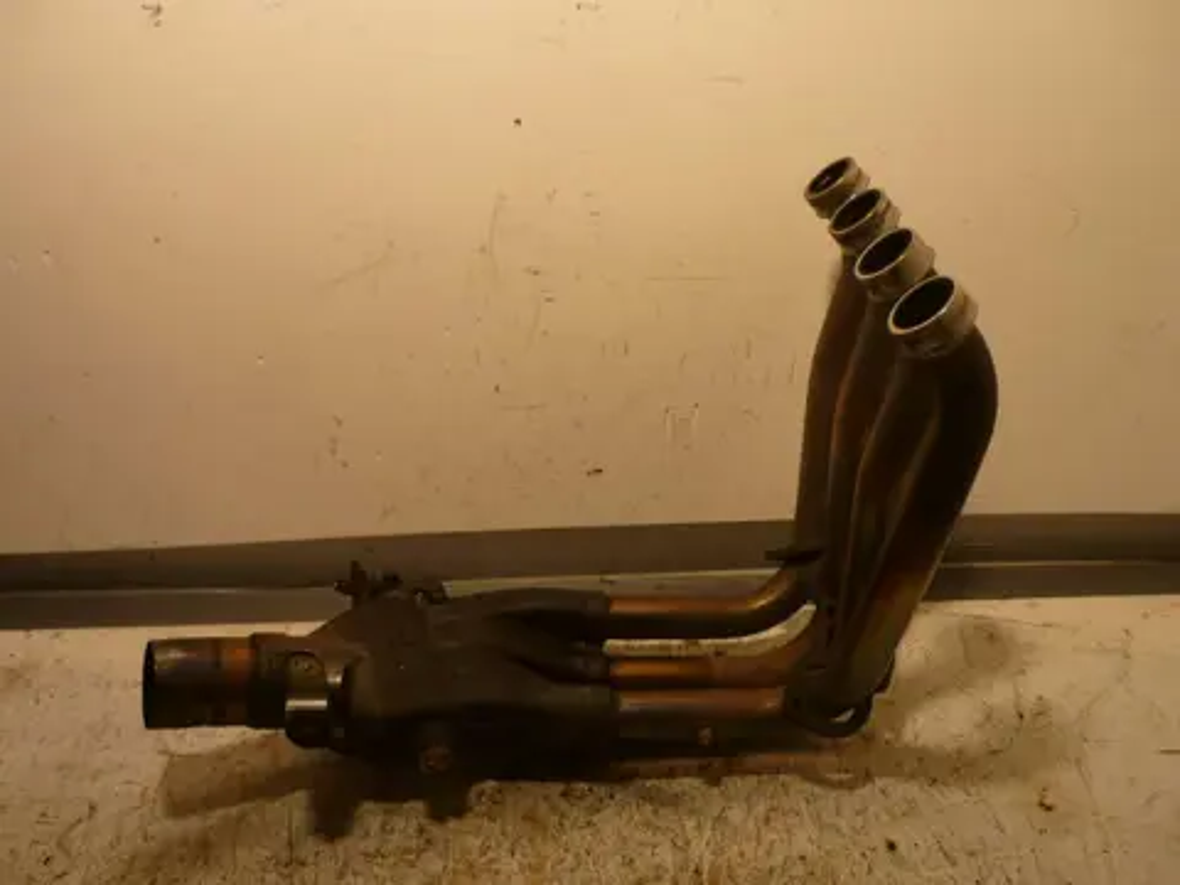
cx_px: 590
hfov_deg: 55.4
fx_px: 1125
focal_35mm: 33
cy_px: 442
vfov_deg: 42.9
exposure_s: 1/60
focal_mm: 5.5
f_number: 2.8
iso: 80
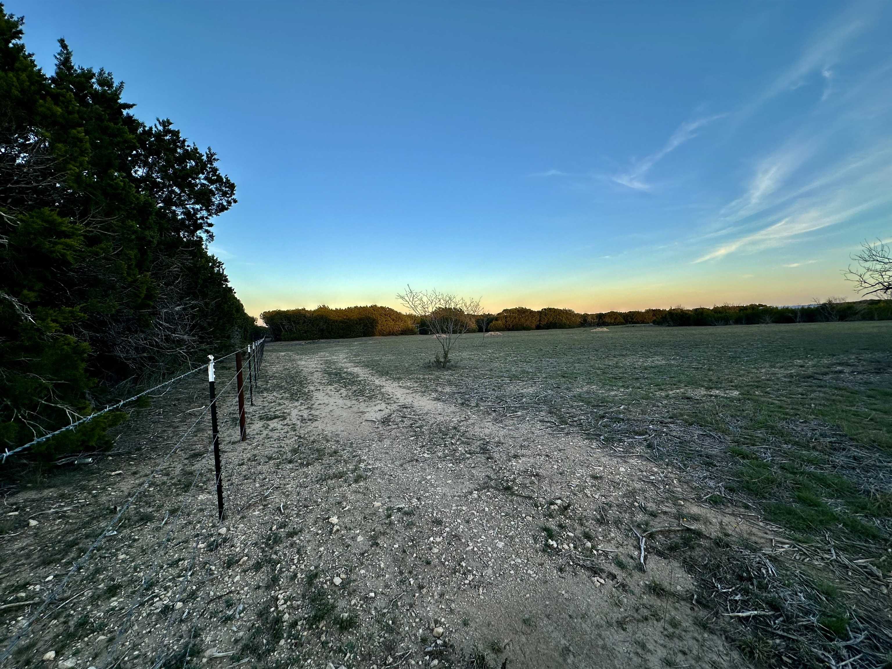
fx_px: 361
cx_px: 446
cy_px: 334
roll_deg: +0.9
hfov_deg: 102.1
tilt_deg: -2.2
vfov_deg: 85.7
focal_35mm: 14
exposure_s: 1/394
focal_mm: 2.22
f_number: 2.2
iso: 40
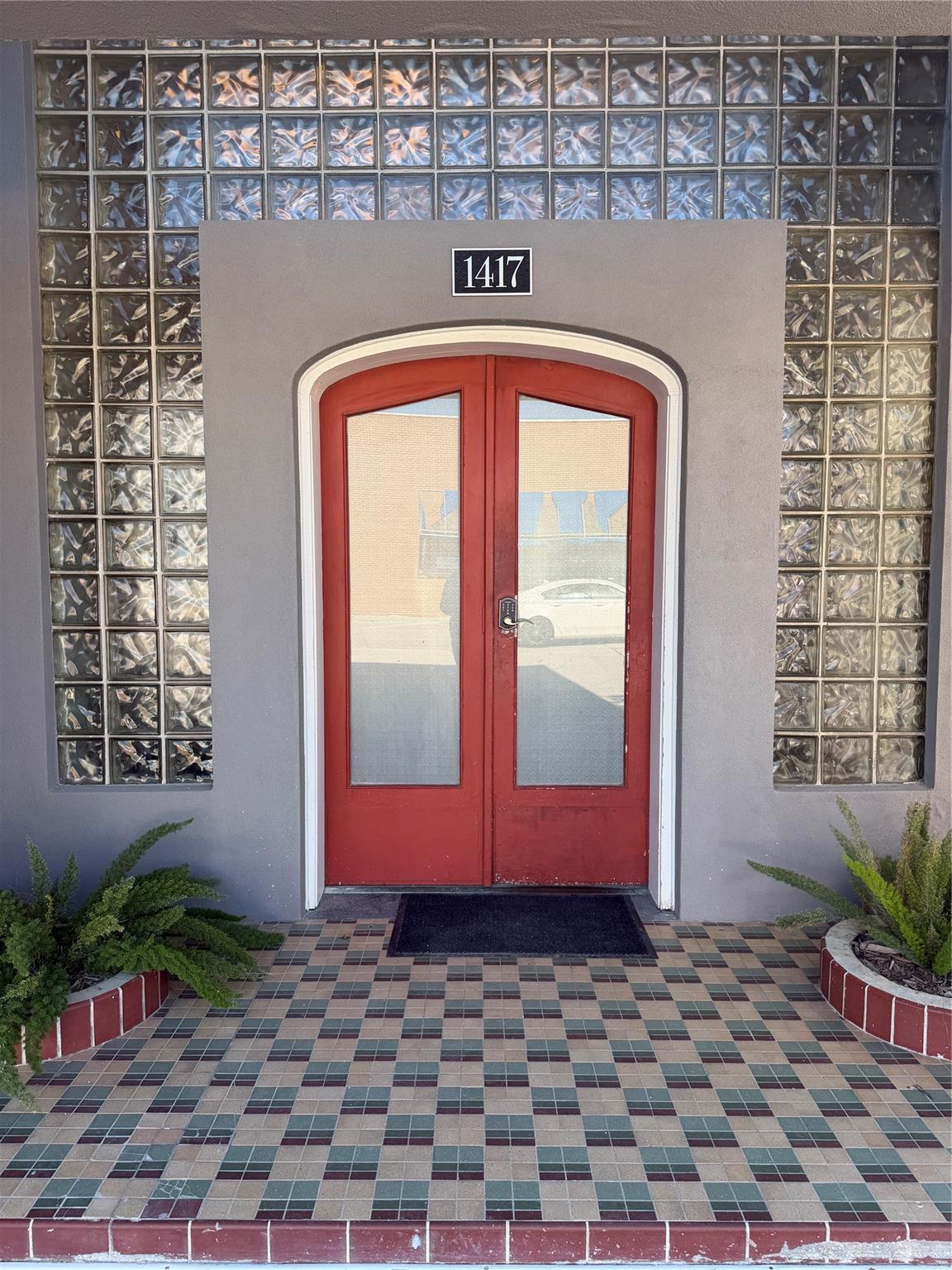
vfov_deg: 71.6
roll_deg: +0.9
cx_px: 476
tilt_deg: -4.2
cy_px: 635
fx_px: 880
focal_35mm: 24
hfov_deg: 56.8
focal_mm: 6.76
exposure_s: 1/501
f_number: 1.78
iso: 80
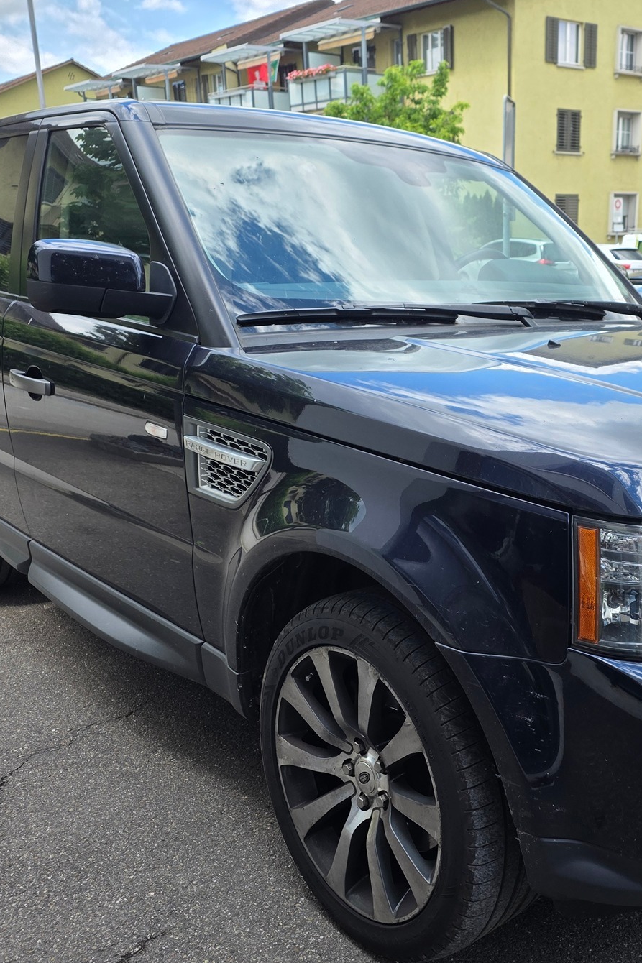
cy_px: 527
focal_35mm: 36
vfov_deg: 53.1
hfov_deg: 35.8
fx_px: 963
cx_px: 501
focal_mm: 6.25
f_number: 1.7
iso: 80
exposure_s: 1/1610
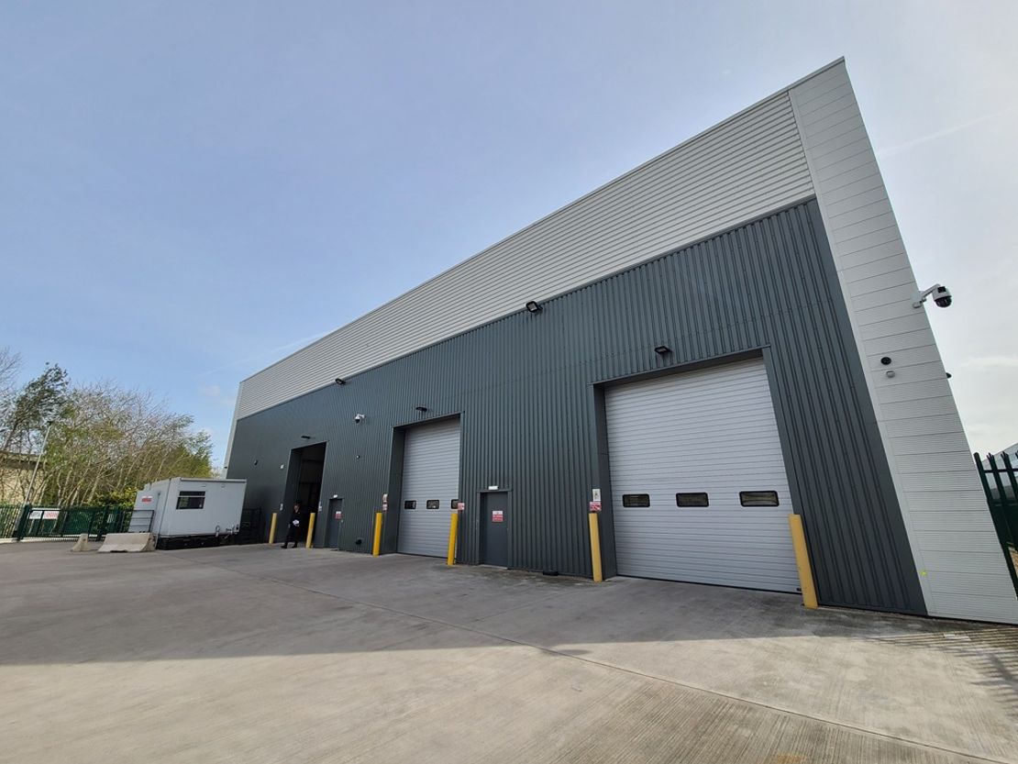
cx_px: 509
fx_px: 382
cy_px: 382
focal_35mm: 13
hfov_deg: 106.2
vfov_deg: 89.9
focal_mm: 2.2
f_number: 2.2
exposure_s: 1/1457
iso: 64
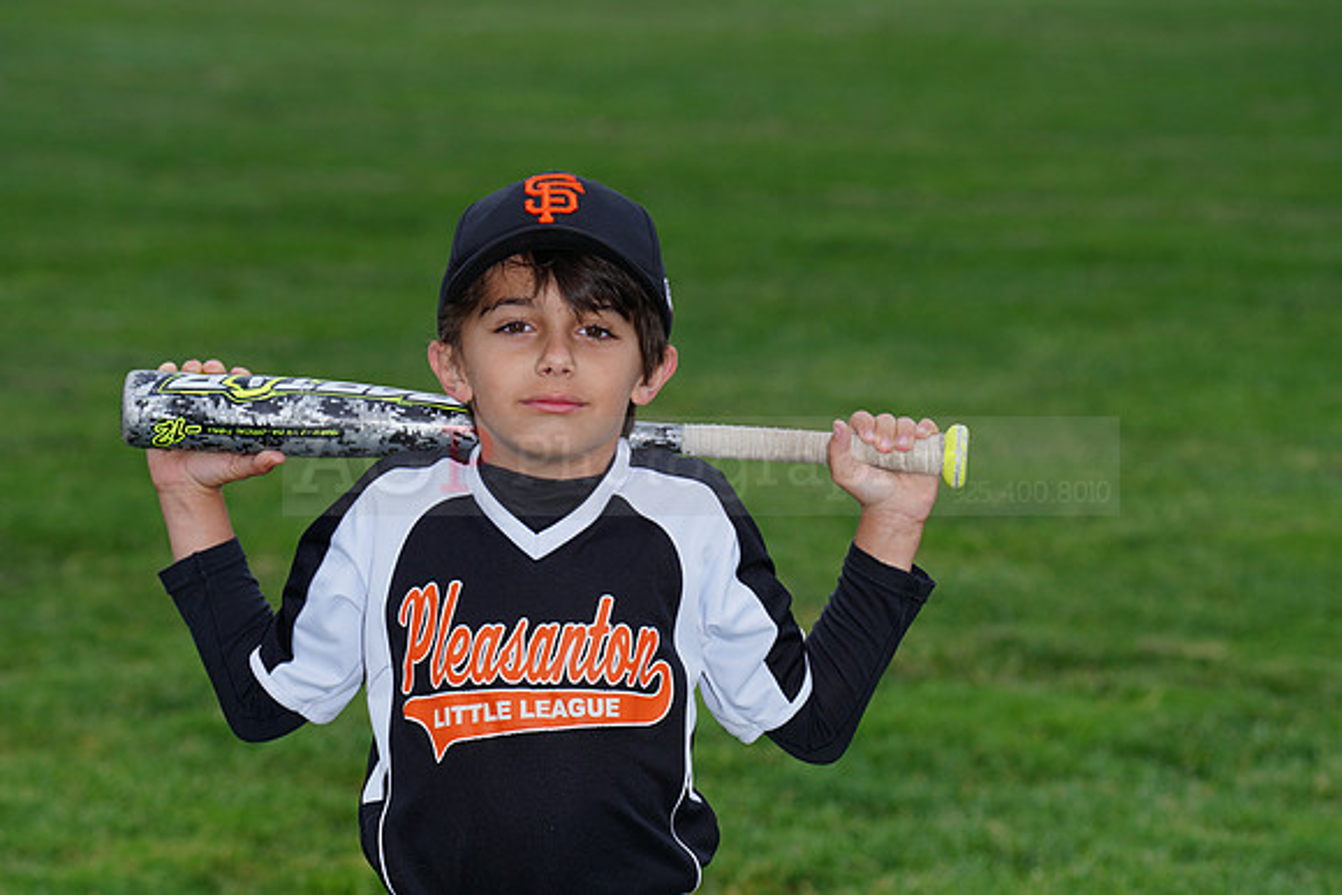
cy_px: 448
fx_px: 7457
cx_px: 671
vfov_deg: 6.9
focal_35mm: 200
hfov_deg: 10.3
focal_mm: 200
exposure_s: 1/200
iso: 200
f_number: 9
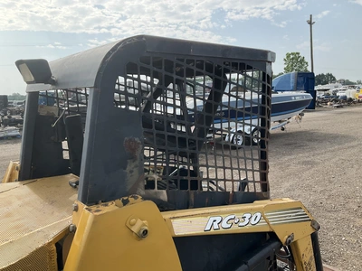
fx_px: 303
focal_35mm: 29
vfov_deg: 48.2
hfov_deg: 61.7
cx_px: 181
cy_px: 136
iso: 25
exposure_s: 1/898
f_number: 1.8
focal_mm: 3
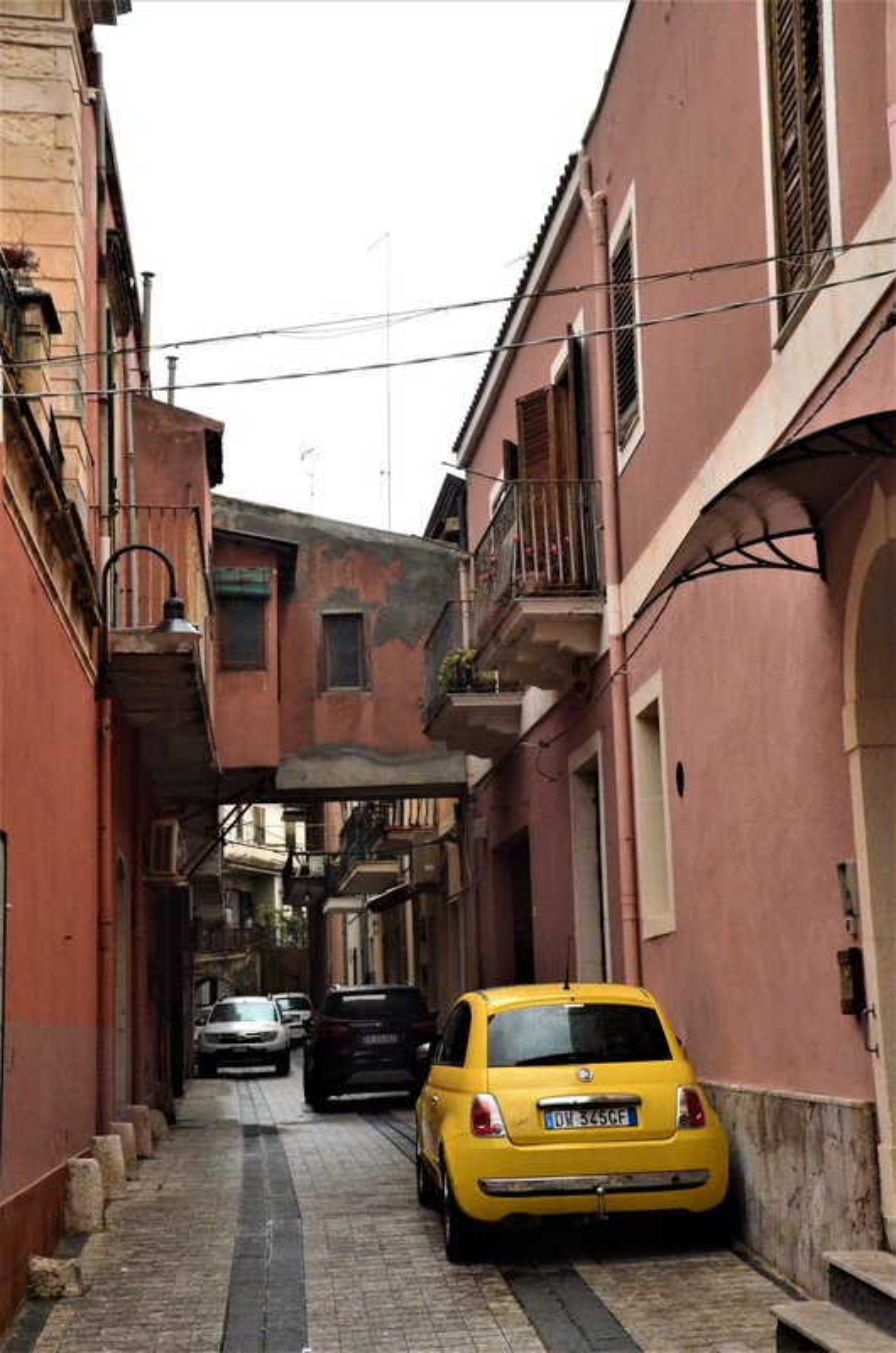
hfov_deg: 25.6
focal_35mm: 52
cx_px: 448
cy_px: 676
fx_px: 1968
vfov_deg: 37.9
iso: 5000
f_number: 9
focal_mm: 35
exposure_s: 1/100
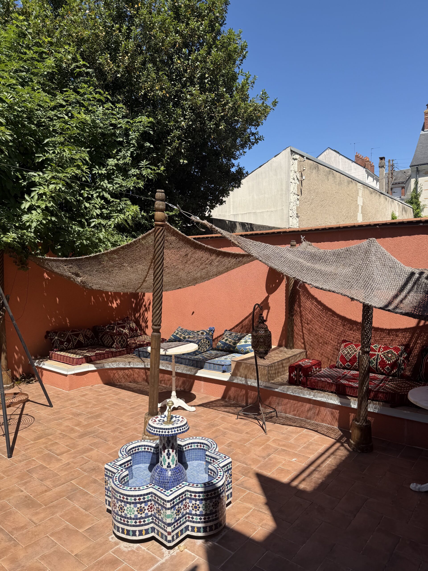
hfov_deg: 56.8
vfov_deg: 71.6
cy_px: 286
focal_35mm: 24
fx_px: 396
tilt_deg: -3.1
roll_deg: +1.2
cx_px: 214
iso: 80
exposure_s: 1/3759
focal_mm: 6.76
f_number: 1.78
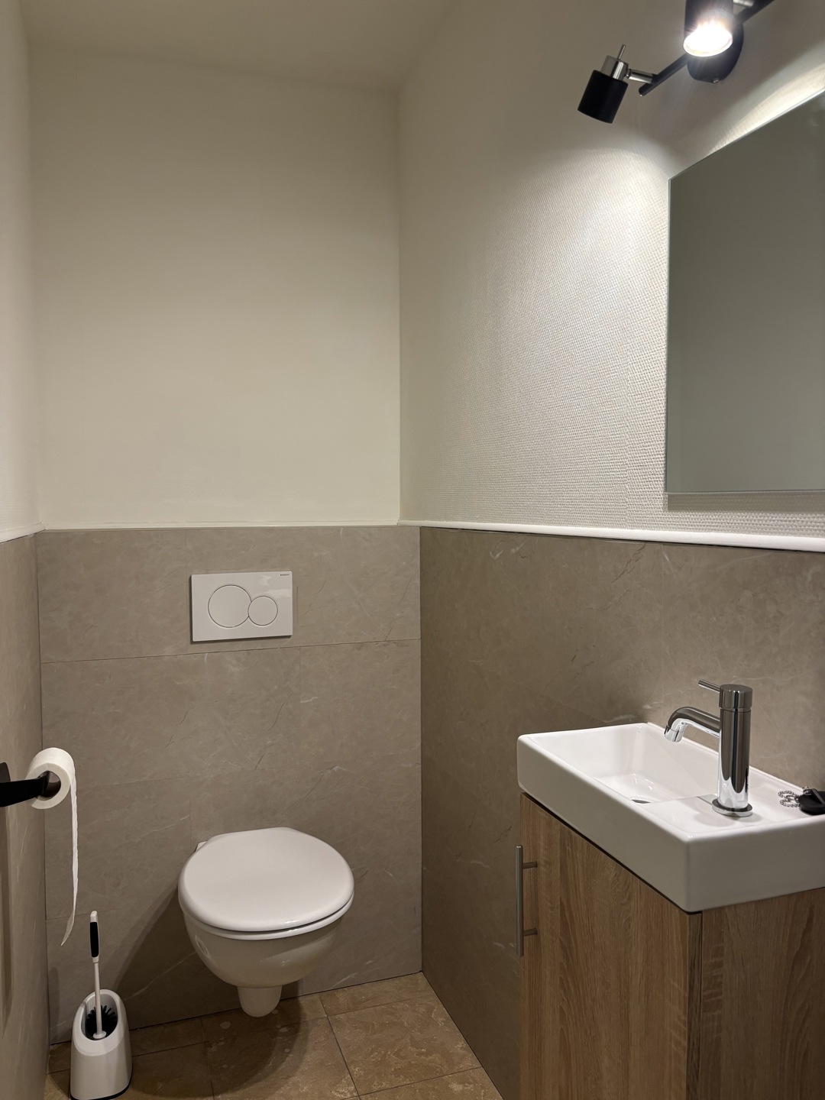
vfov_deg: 67.3
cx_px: 412
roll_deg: -0.2
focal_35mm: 26
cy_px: 550
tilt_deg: -2.6
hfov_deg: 53.1
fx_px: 826
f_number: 1.6
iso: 160
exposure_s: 1/50
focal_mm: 5.96
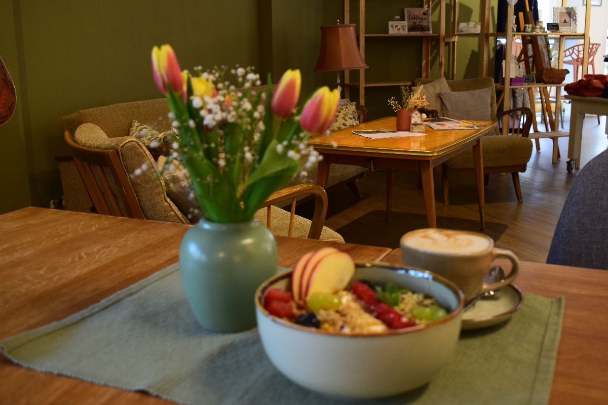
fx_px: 709
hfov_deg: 46.4
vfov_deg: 31.9
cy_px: 202
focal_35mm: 42
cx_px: 304
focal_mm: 28
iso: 500
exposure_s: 1/15
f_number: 6.3
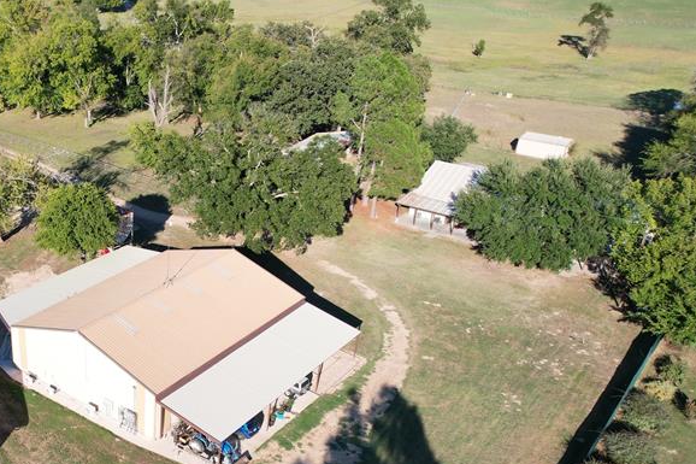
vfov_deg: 33.2
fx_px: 754
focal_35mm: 39
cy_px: 371
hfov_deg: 46.1
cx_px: 106
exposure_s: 1/1500
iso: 120
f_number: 2.8
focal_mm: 8.38
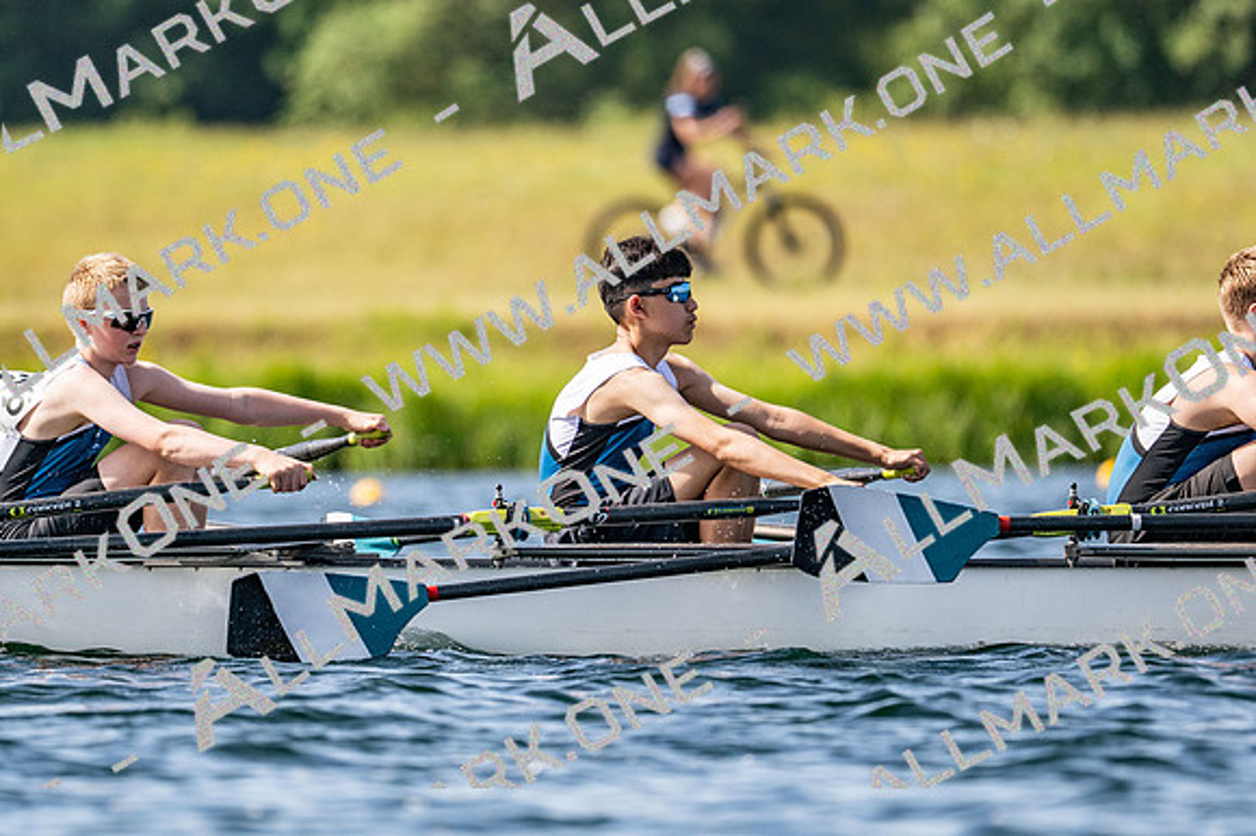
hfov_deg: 3.4
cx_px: 628
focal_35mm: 600
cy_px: 418
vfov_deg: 2.3
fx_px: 20921
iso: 280
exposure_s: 1/2500
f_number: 4.5
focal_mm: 400
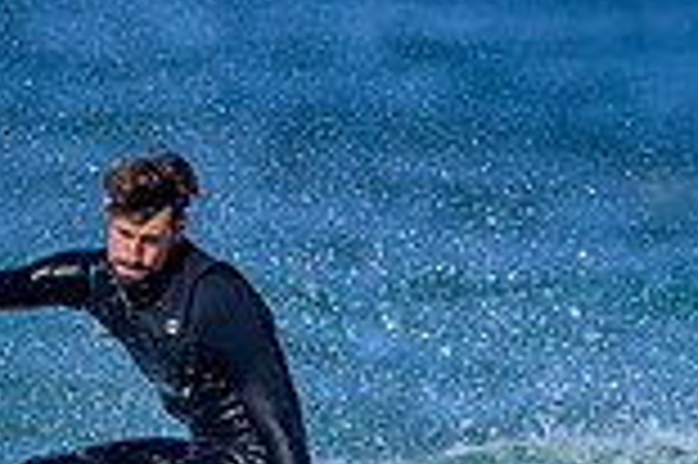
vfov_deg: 0.3
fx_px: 79293
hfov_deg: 0.5
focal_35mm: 4094
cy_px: 694
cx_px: 377
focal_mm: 800
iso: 220
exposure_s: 1/2000
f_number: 6.3
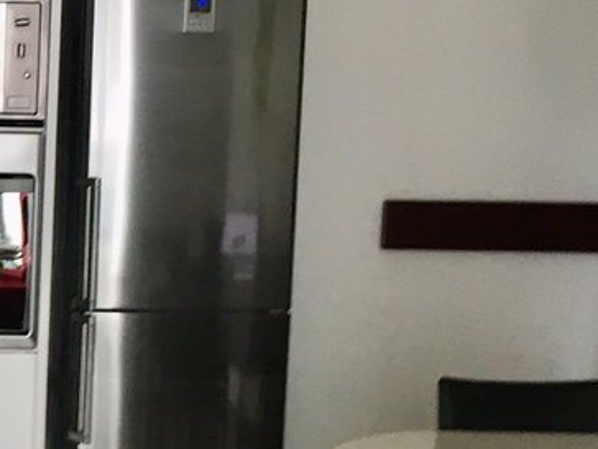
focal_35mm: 99
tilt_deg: -9.0
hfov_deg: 18.4
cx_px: -195
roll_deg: -1.3
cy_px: 312
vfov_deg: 14.9
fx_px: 1710
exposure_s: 1/33
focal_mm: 4.15
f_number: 2.2
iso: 80
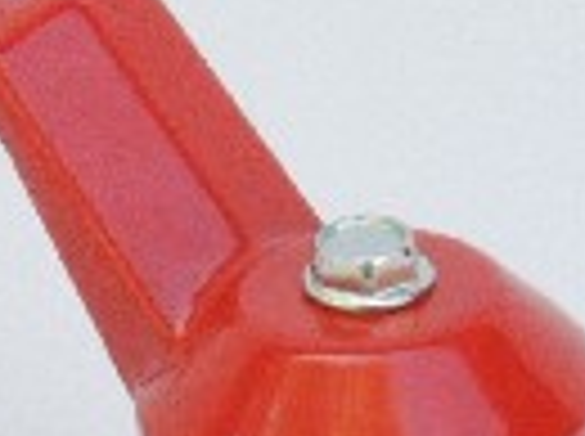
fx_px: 4167
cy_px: 548
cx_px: 9
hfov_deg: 8.0
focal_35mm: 247
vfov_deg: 6.0
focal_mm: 11
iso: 1600
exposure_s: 1/320
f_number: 8
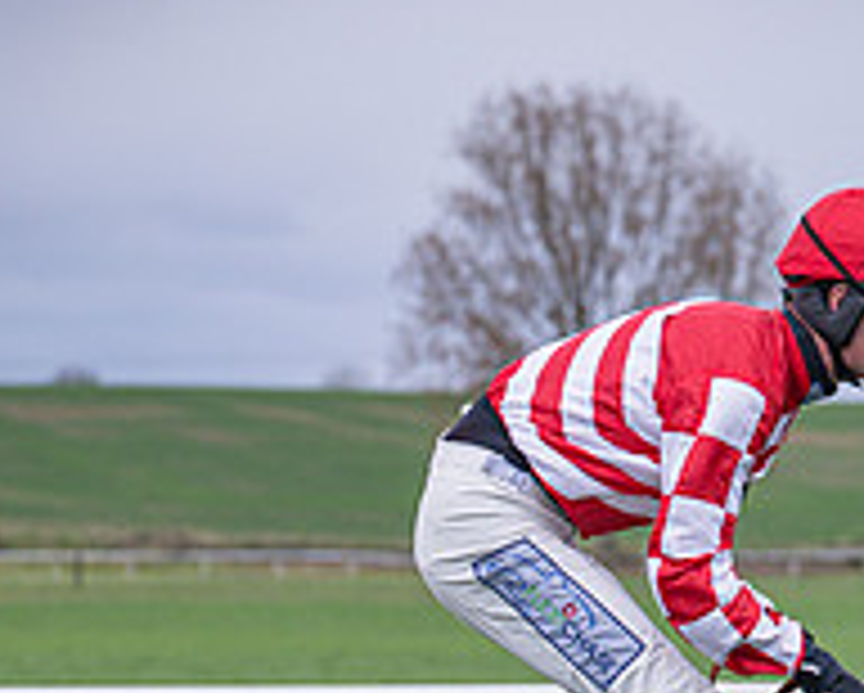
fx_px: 6527
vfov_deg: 6.0
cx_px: 563
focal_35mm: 255
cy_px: 983
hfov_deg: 7.6
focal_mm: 71
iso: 400
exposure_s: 1/1600
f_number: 3.2
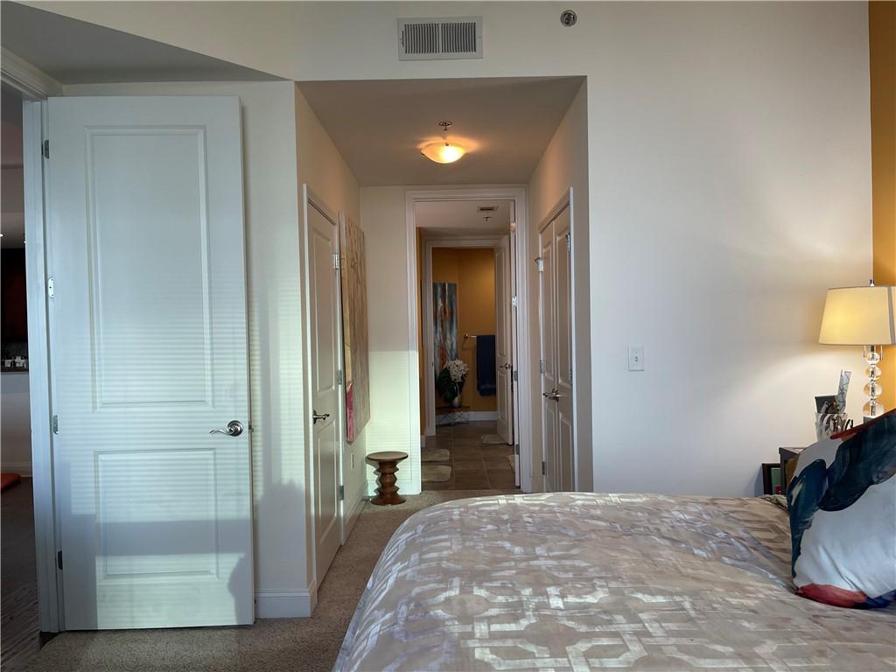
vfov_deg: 54.9
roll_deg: +0.9
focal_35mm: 25
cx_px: 448
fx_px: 647
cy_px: 336
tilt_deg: -1.6
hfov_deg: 69.4
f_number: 1.6
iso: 100
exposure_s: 1/120
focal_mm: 5.1
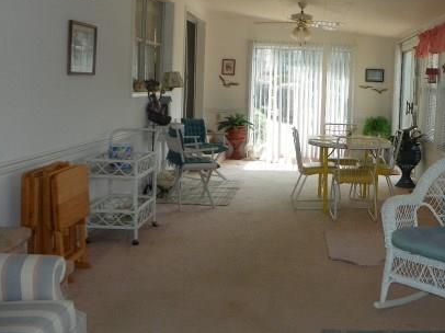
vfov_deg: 35.0
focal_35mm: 41
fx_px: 527
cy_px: 142
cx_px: 323
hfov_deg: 44.5
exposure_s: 1/160
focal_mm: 4.6
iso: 64
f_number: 2.8
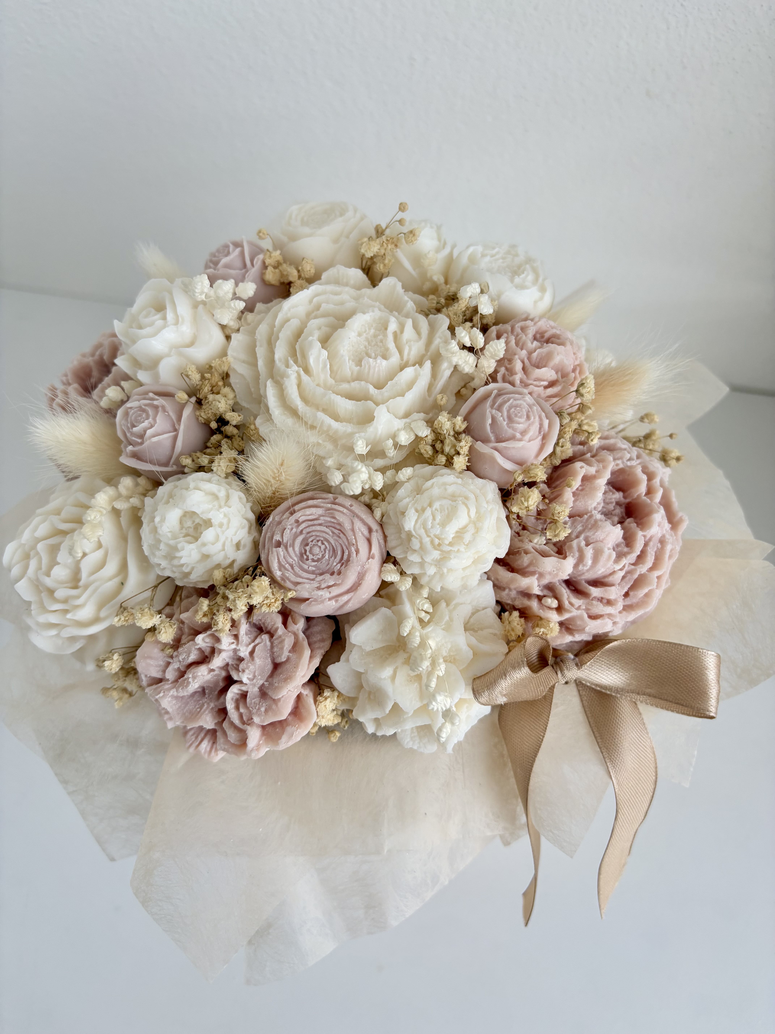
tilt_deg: -59.0
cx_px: 388
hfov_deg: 53.1
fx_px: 776
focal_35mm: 26
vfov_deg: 67.3
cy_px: 517
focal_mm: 5.96
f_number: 1.6
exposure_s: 1/122
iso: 50
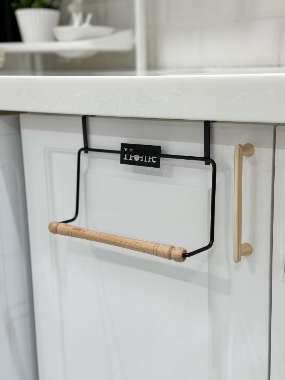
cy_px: 190
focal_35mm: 48
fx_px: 527
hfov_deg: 30.3
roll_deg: +1.8
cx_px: 142
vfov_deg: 39.7
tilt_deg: -12.5
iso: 125
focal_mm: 6.76
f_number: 1.78
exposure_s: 1/100
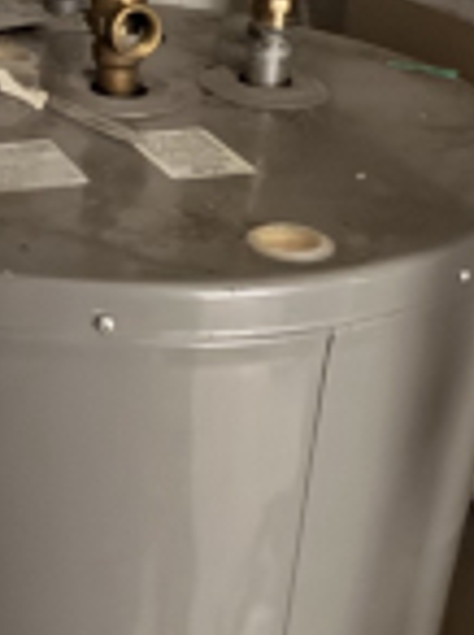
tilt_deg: -27.2
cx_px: 183
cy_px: 315
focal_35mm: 64
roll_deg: -3.5
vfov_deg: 30.3
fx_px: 1172
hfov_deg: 22.8
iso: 1250
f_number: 2.2
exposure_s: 1/6
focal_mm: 2.22
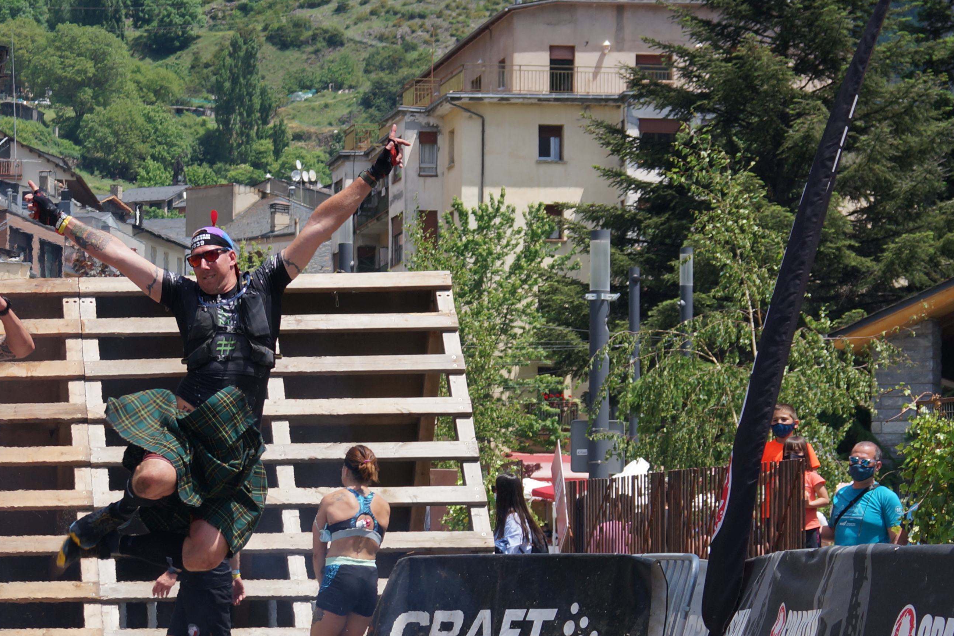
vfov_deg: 8.5
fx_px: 4292
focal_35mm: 162
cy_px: 388
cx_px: -14
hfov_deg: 12.5
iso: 100
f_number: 8
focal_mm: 70
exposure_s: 1/250
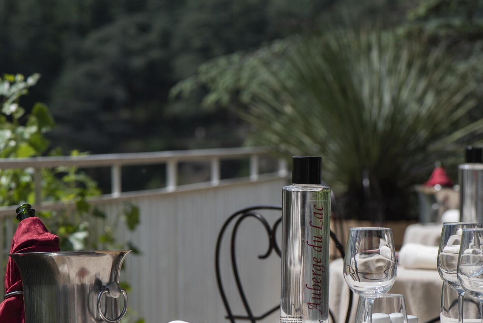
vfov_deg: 8.4
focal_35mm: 163
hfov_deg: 12.6
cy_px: 232
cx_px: 359
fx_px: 2188
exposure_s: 1/640
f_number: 7.1
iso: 100
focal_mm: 105
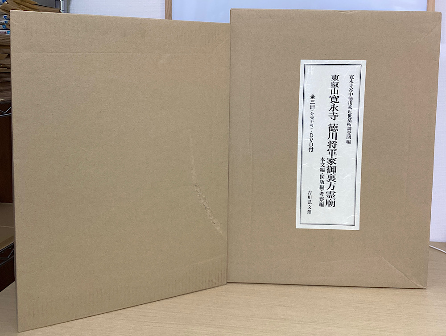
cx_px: 223
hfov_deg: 58.3
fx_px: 400
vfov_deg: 45.5
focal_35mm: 31
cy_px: 168
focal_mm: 3.3
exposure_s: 1/50
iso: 125
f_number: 2.4
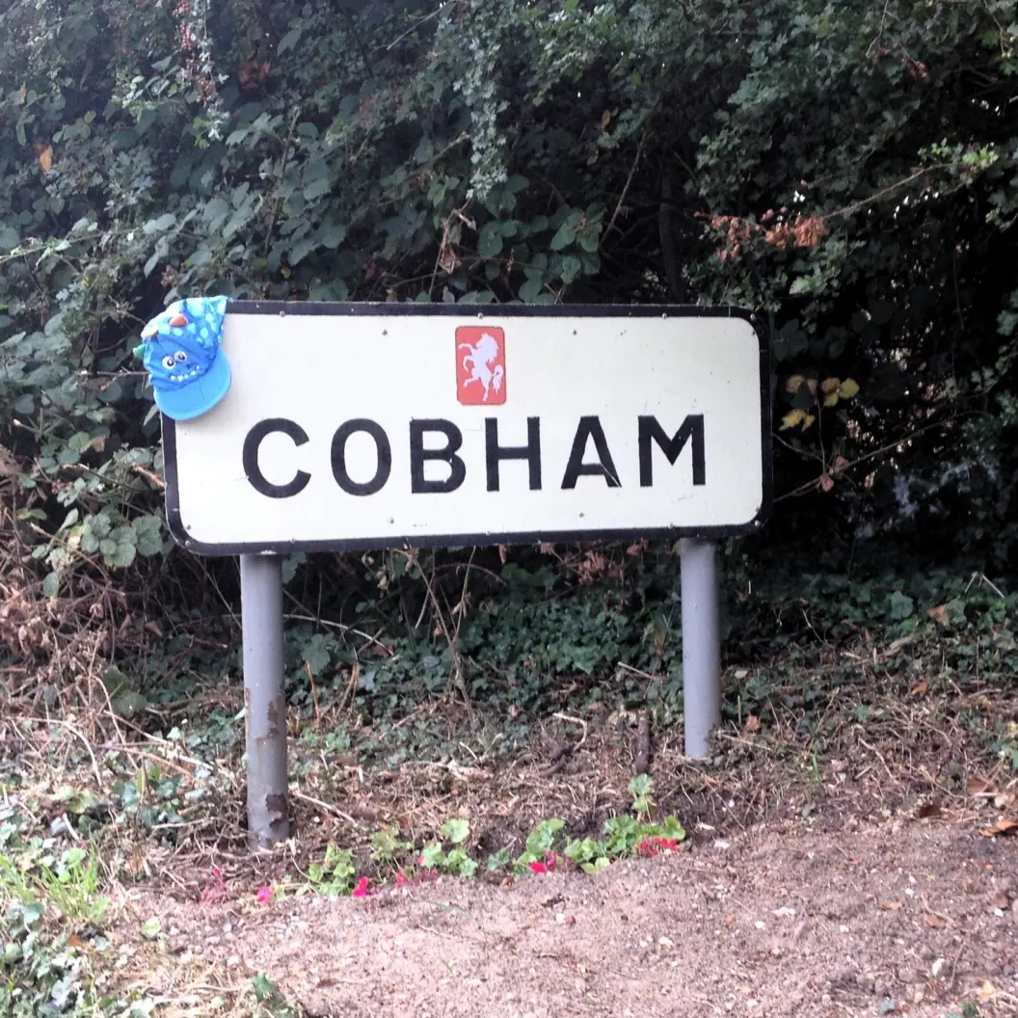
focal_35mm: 60
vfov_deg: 28.5
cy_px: 644
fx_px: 1996
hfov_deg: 28.6
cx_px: 570
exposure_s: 1/120
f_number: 2.4
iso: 50
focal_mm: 4.28
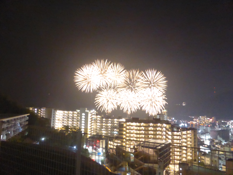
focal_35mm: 24
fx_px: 162
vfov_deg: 56.8
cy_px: 88
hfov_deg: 71.6
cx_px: 116
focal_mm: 4.3
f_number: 3.3
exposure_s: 1/2
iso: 1600
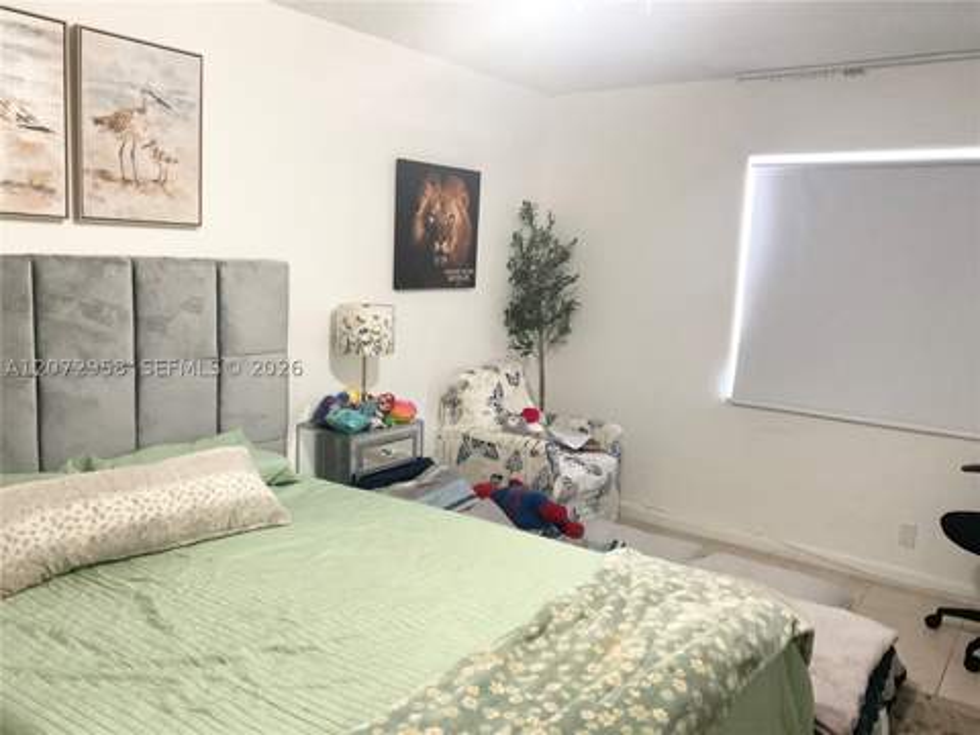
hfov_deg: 61.7
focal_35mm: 29
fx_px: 821
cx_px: 490
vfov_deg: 48.2
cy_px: 368
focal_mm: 3
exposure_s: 1/60
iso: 160
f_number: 1.8
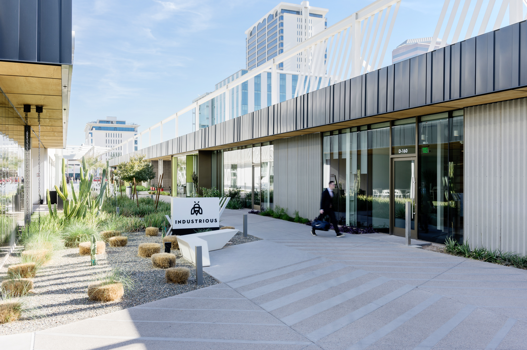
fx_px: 453
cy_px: 175
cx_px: 264
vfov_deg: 42.3
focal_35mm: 31
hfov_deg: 60.3
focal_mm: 31
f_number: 11
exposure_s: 1/100
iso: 125
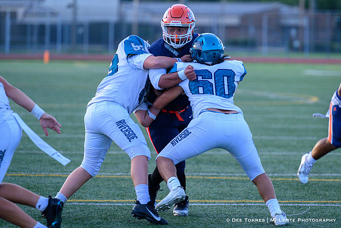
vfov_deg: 5.2
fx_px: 2531
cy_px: 106
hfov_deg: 7.7
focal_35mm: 267
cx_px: 176
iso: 2500
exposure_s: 1/2000
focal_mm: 230
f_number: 4
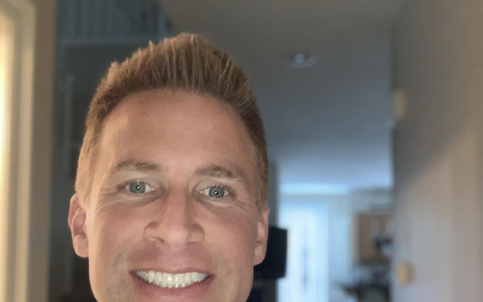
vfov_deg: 27.8
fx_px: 605
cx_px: 238
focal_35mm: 46
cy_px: 209
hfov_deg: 43.5
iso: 250
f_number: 2.2
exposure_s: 1/24
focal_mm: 2.87
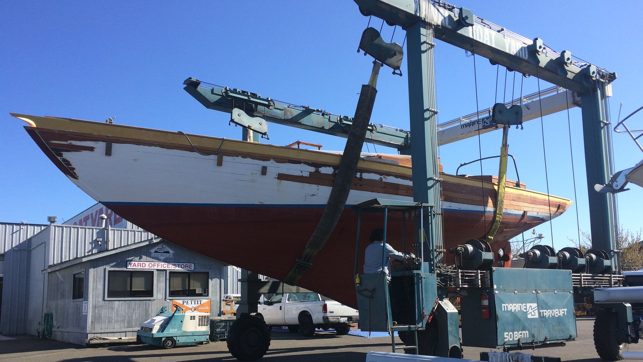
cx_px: 320
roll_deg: +2.6
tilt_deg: +9.9
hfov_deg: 61.0
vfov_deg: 36.4
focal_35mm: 32
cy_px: 231
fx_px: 546
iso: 32
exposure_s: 1/1466
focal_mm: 4.15
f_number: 2.2
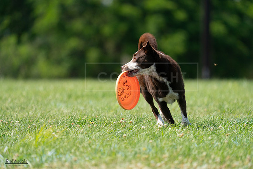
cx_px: 126
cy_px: 84
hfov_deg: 4.3
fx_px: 3360
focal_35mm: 478
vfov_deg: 2.9
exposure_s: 1/4000
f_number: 6.3
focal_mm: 478
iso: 1250
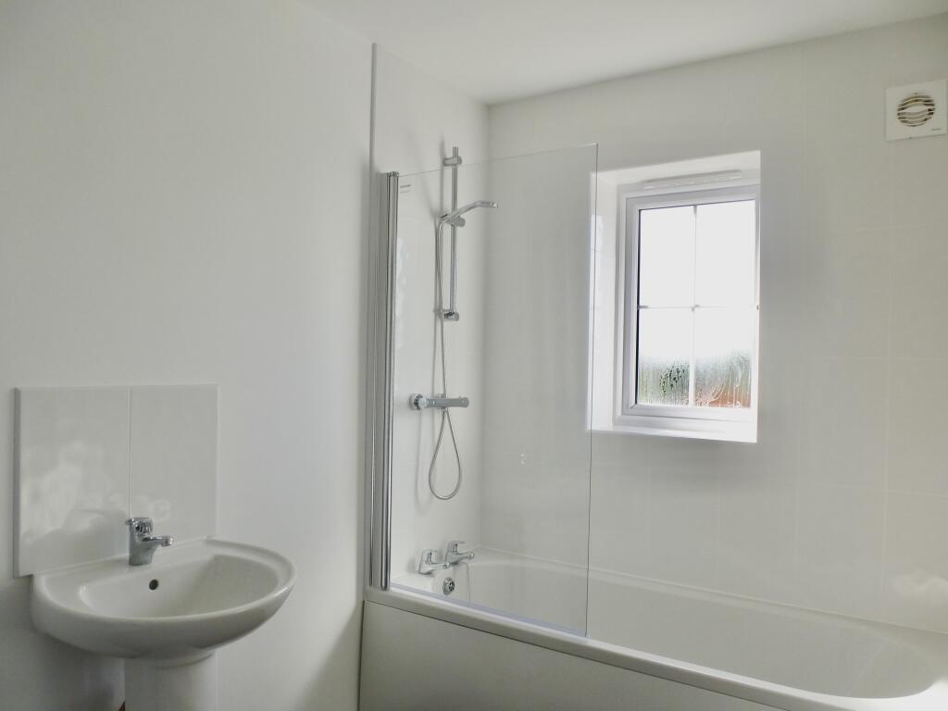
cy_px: 356
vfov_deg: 56.8
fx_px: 657
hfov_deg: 71.6
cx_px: 474
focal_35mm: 24
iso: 100
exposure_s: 1/125
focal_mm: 4.3
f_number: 4
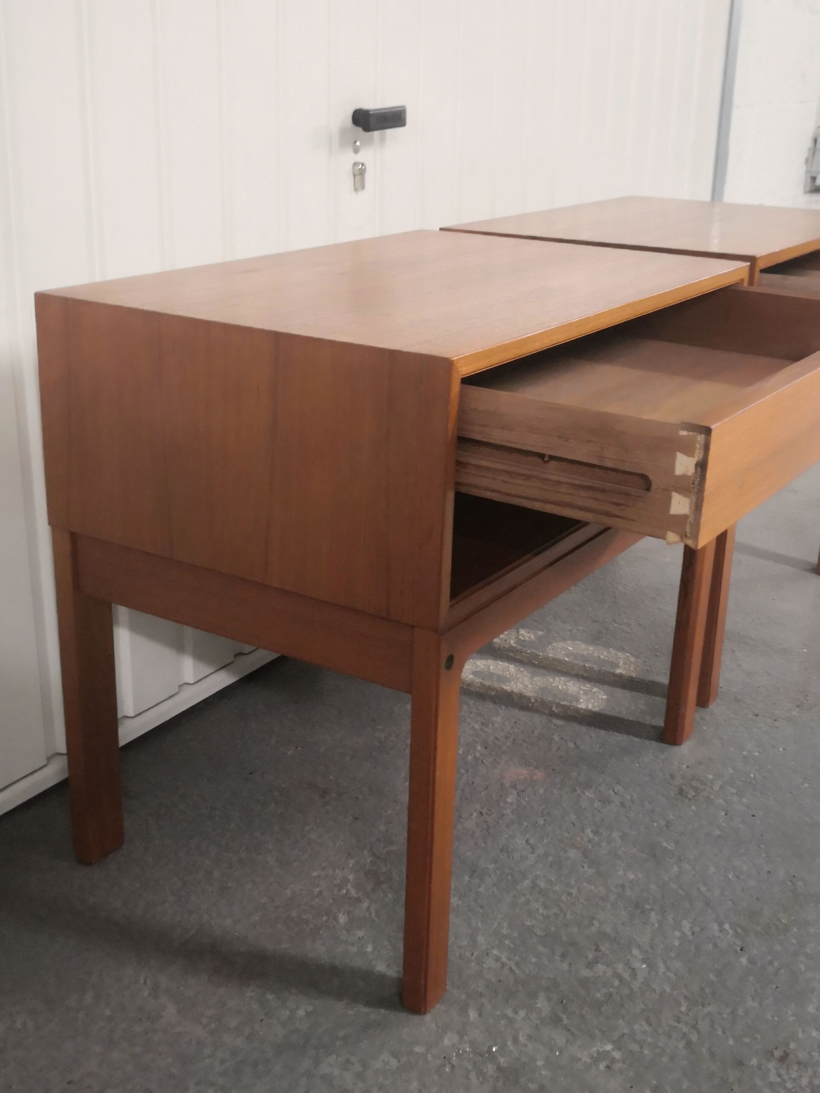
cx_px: 410
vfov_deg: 46.8
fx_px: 1263
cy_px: 546
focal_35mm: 40
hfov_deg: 36.0
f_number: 1.6
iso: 320
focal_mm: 3.95
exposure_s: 1/33.3
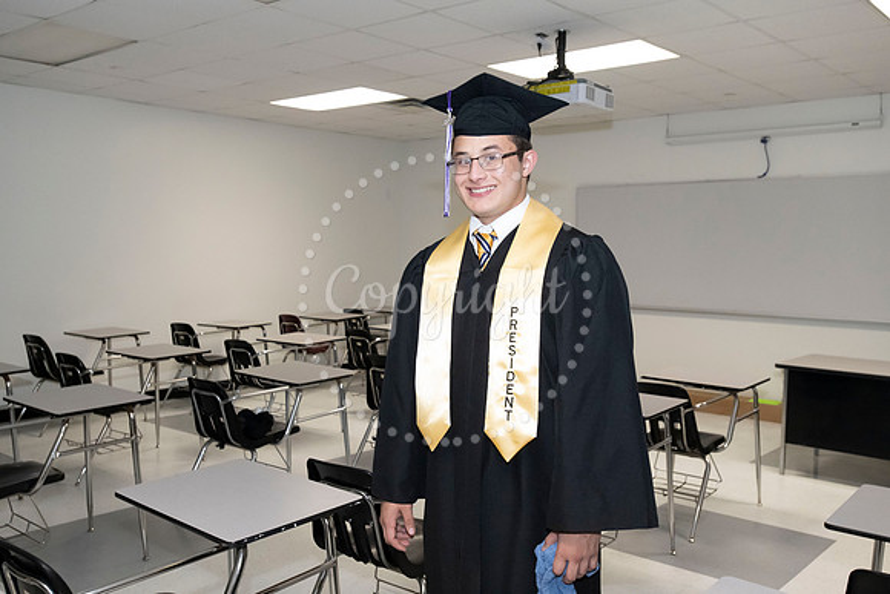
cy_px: 297
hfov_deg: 54.4
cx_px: 445
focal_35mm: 35
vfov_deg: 37.9
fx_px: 865
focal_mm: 35
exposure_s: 1/200
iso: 6400
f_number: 7.1
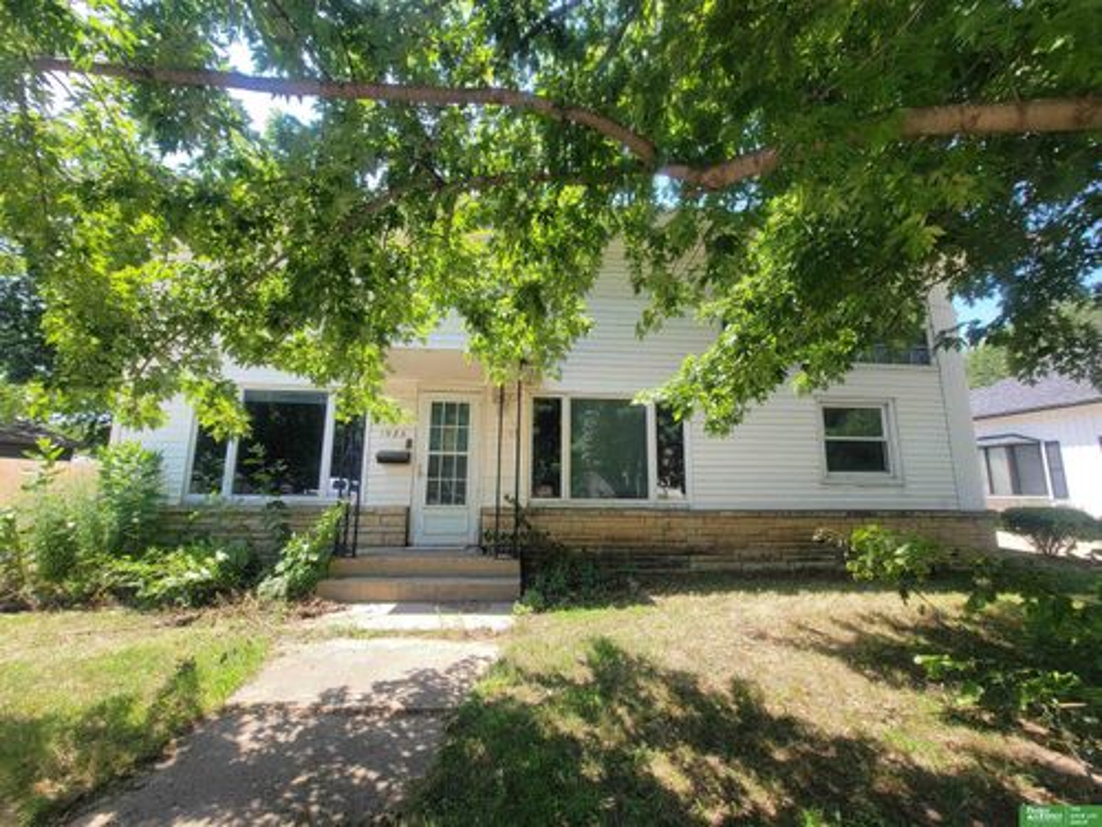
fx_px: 414
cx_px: 551
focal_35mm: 13
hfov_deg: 106.2
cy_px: 414
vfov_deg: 89.9
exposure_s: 1/435
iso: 50
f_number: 2.2
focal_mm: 2.2
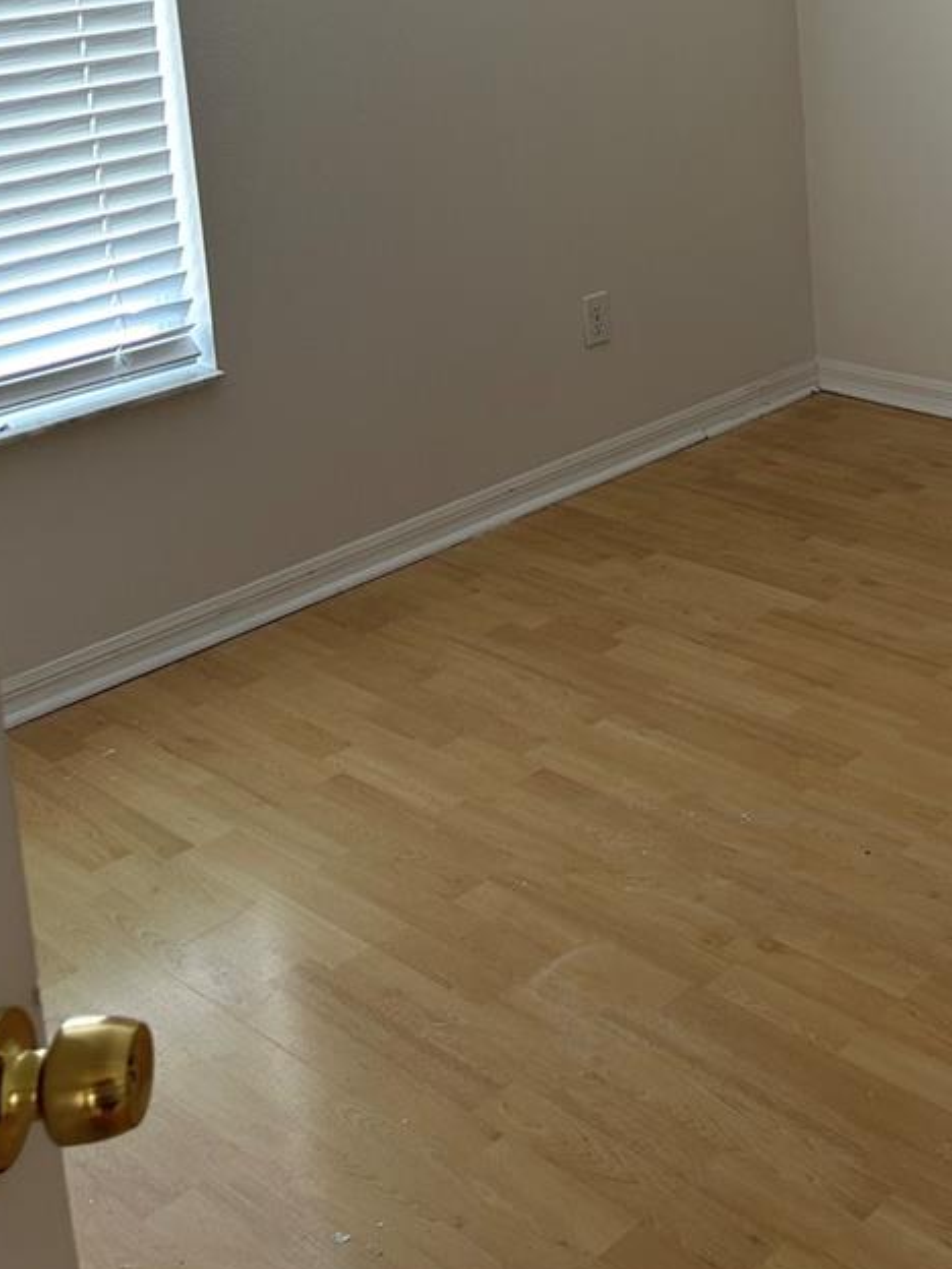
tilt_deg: -9.9
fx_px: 1833
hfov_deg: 27.8
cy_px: 110
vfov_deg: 35.7
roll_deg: +2.4
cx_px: 891
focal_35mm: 50
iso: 80
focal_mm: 5.7
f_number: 1.5
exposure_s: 1/120
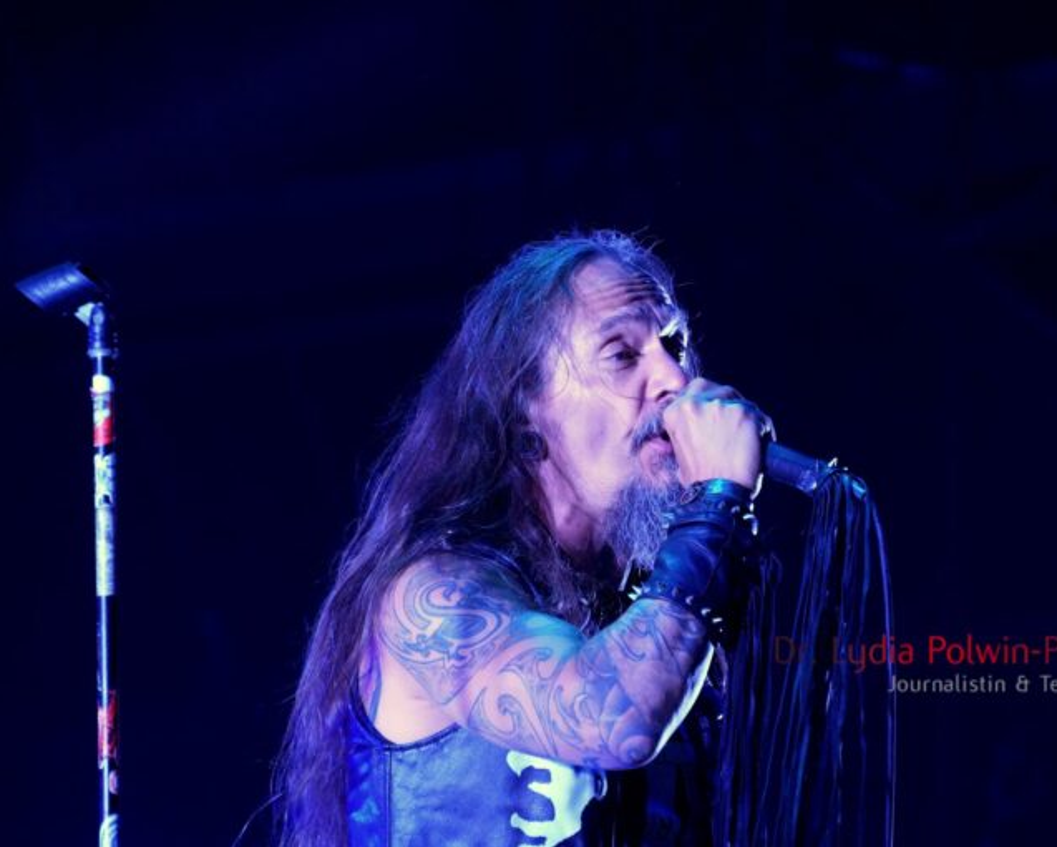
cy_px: 424
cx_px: 601
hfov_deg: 7.2
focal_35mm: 268
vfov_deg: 5.8
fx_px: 8386
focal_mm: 158
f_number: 6.3
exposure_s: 1/250
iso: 5000
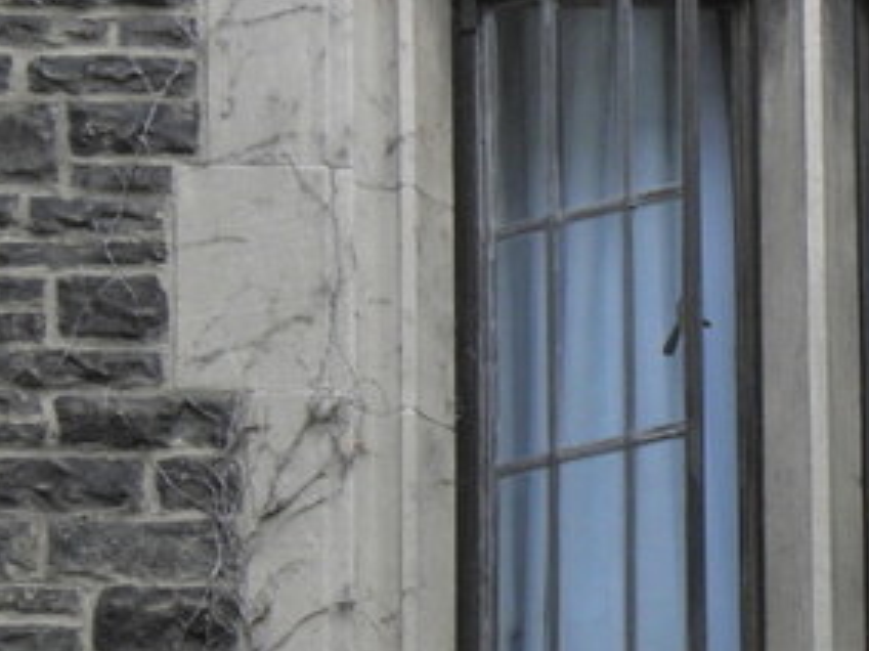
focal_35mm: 414
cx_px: 820
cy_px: 267
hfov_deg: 4.8
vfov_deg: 3.6
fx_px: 10389
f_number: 4.5
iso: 100
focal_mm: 32.74
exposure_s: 1/30
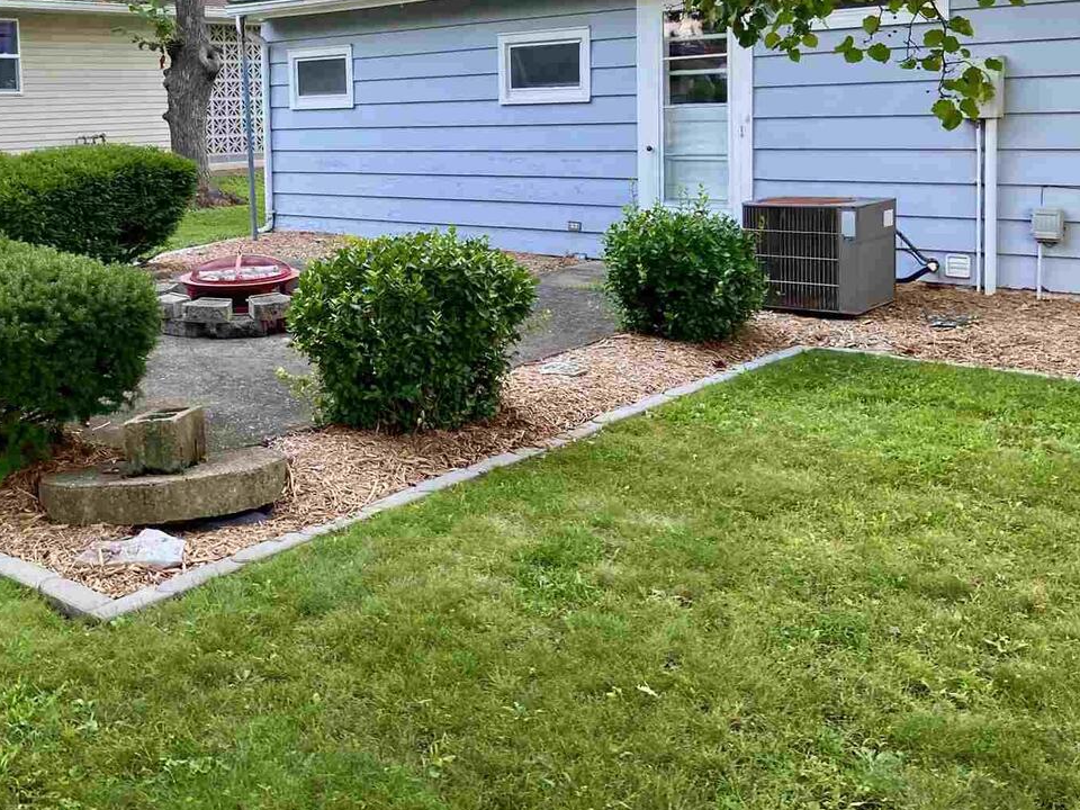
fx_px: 1217
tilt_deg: -5.7
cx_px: 362
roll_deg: +0.7
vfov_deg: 36.0
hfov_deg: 47.1
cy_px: 208
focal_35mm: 39
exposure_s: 1/121
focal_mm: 4.25
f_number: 1.8
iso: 100
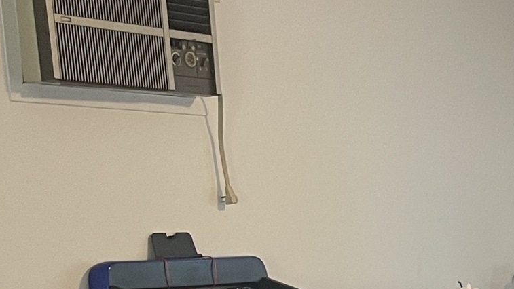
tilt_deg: -16.1
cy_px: 672
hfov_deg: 17.7
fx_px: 1568
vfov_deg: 9.5
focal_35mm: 115
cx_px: 624
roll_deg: +0.4
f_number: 1.6
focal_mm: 4.2
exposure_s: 1/60
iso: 125
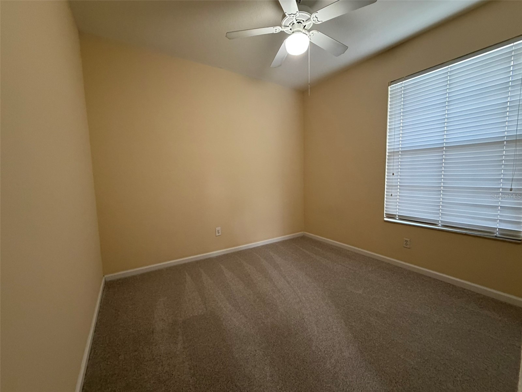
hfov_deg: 102.1
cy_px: 196
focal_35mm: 14
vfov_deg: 85.7
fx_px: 211
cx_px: 261
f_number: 2.2
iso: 320
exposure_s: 1/69
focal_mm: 2.22
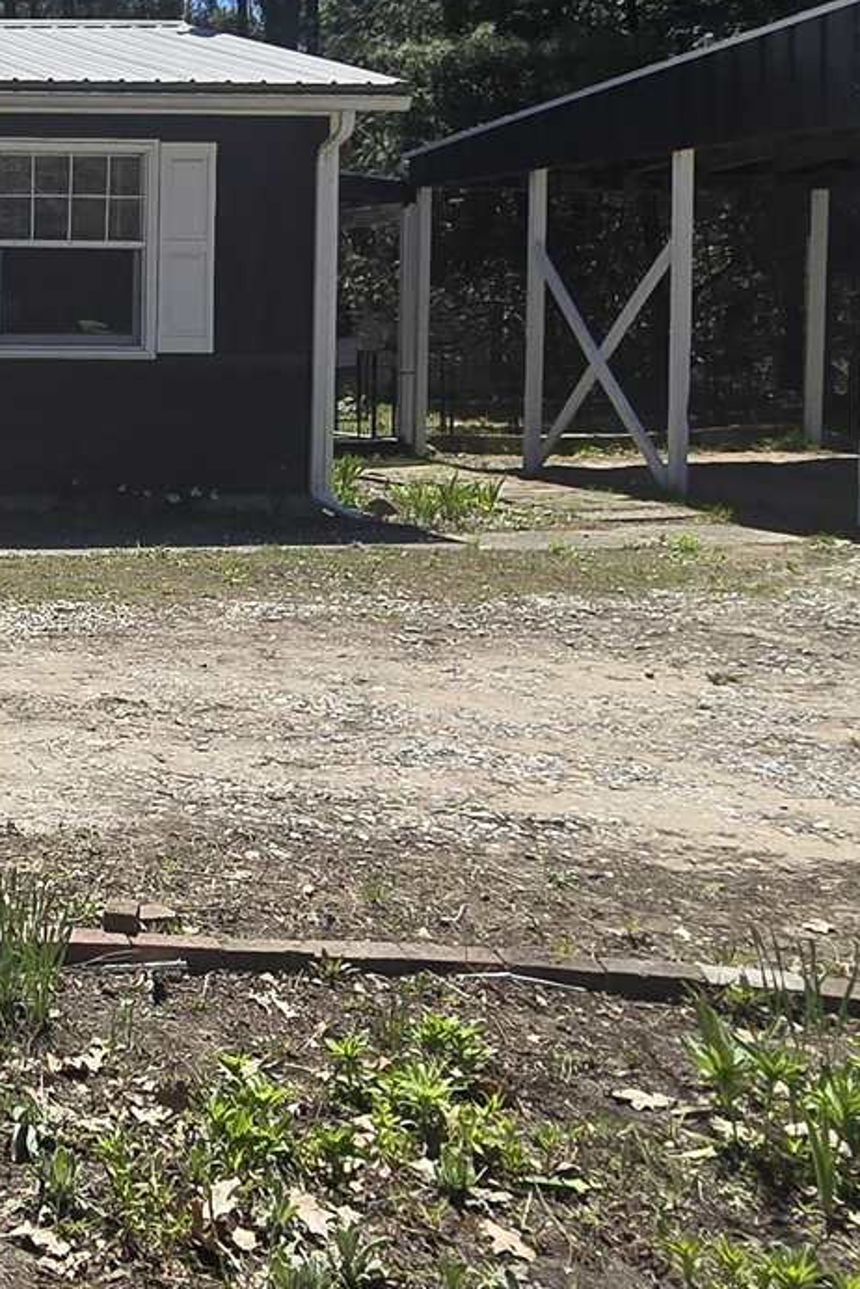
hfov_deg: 24.0
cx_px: -404
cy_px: 365
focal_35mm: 45
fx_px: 1611
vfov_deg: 42.6
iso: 50
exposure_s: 1/2071
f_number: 2.2
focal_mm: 2.2
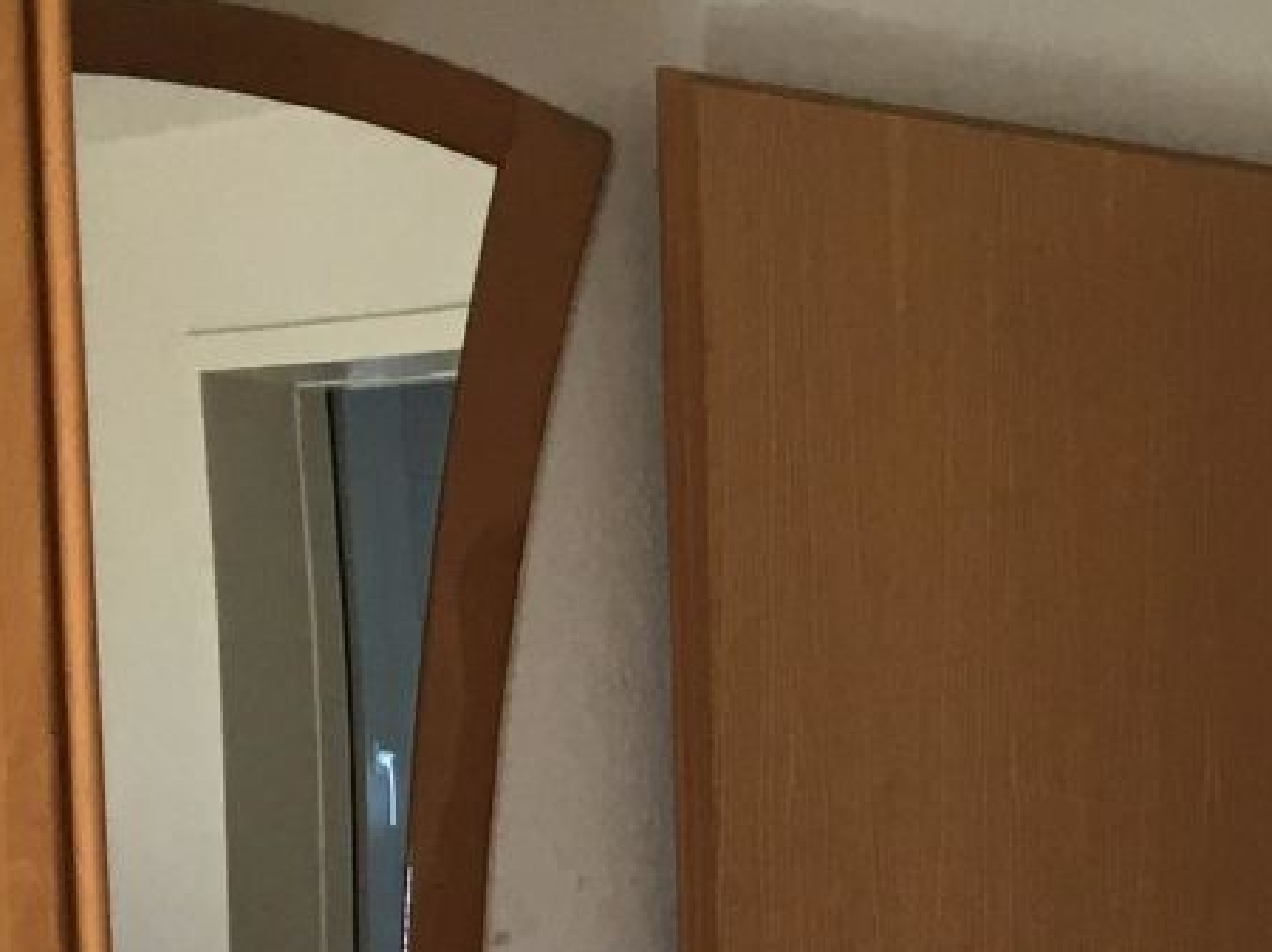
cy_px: 1751
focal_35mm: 132
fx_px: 4848
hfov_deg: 14.1
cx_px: 1823
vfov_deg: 10.5
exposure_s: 1/33
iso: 40
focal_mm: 4.15
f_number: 2.2
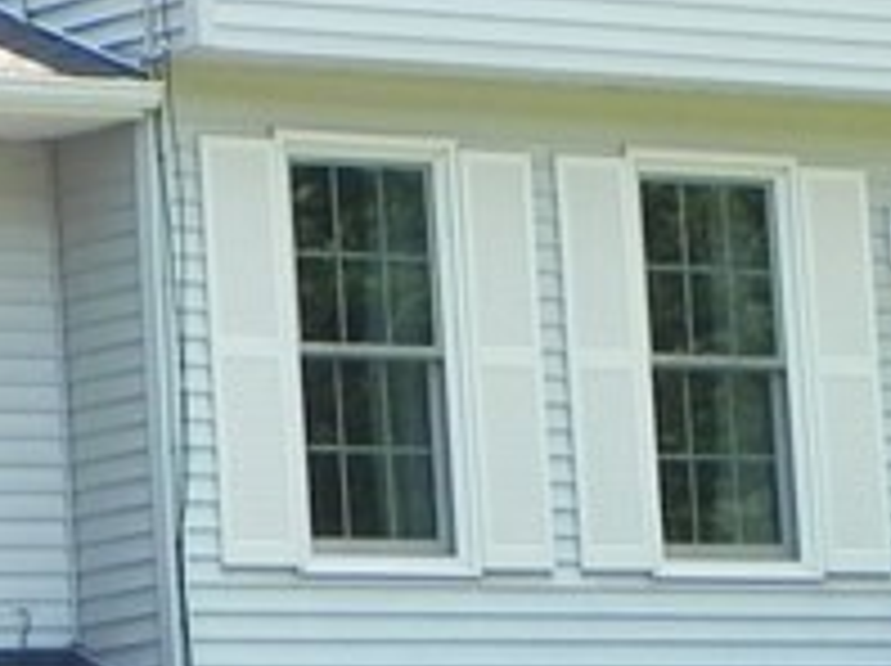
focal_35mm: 300
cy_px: -14
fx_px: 7713
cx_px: -45
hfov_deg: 6.6
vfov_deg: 4.9
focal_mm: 10.3
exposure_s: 1/168
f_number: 4.5
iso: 160
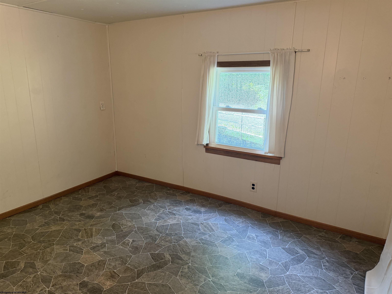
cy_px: 147
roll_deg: -0.3
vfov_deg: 56.8
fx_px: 272
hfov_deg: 71.6
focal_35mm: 24
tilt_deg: -13.6
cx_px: 196
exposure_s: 1/60
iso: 320
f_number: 1.78
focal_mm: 6.76
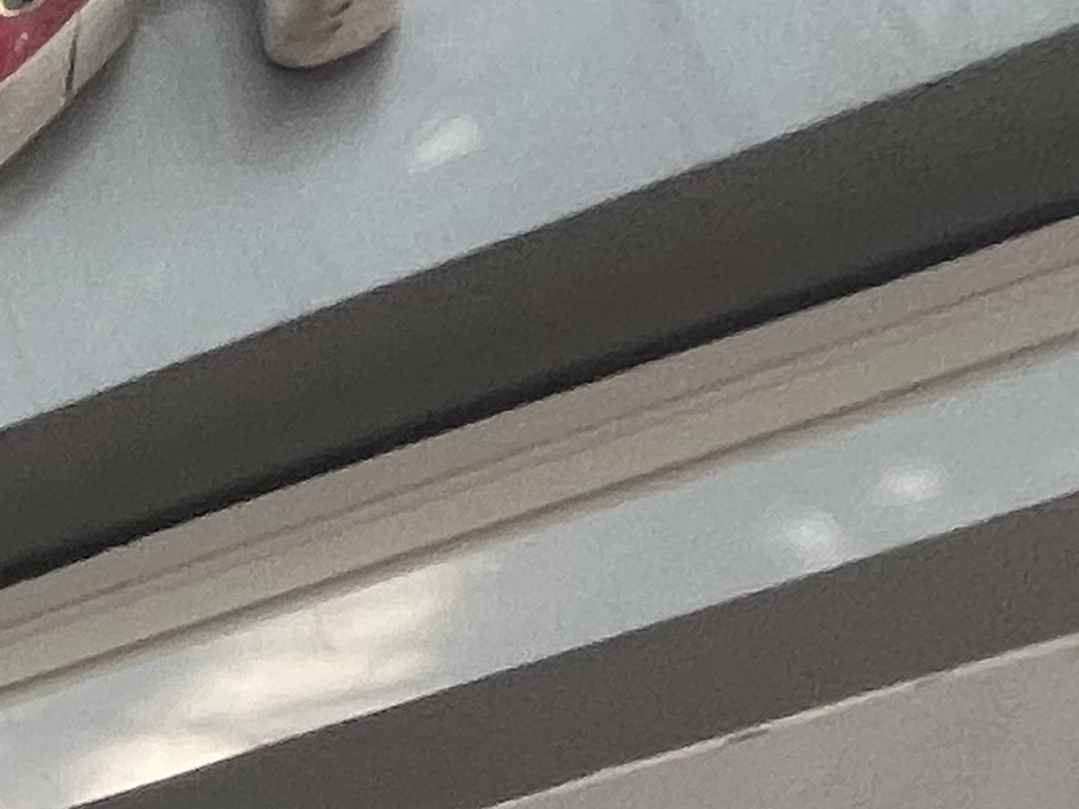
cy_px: 2355
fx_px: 2431
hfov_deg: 12.4
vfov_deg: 11.6
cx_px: -1970
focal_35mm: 78
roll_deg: -4.2
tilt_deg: +24.9
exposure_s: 1/99
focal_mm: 1.57
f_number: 1.8
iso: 40
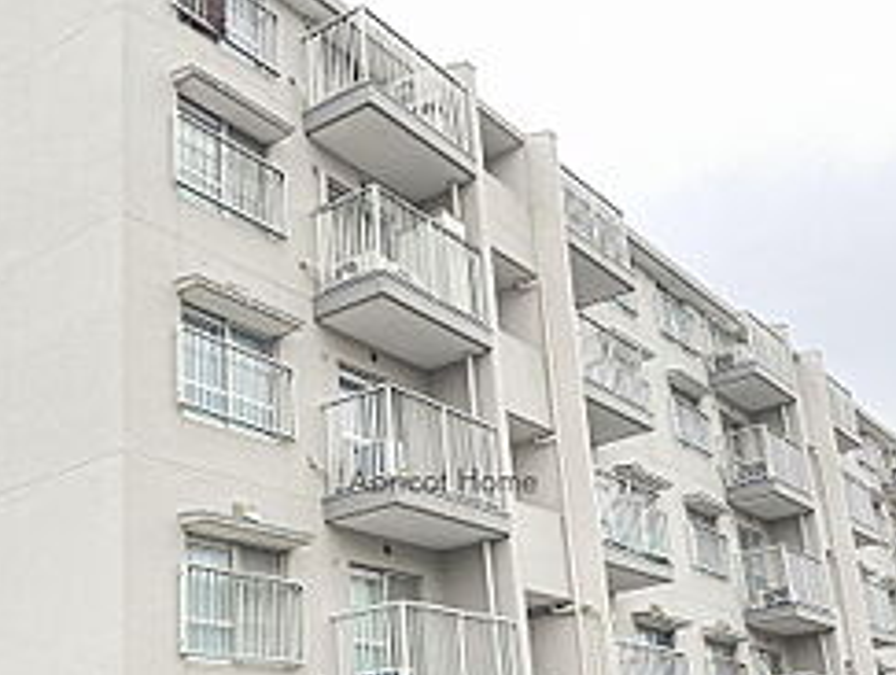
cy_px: 480
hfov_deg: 41.2
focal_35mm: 46
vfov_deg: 31.2
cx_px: 442
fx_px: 1192
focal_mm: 3.99
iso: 64
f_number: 1.8
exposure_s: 1/121
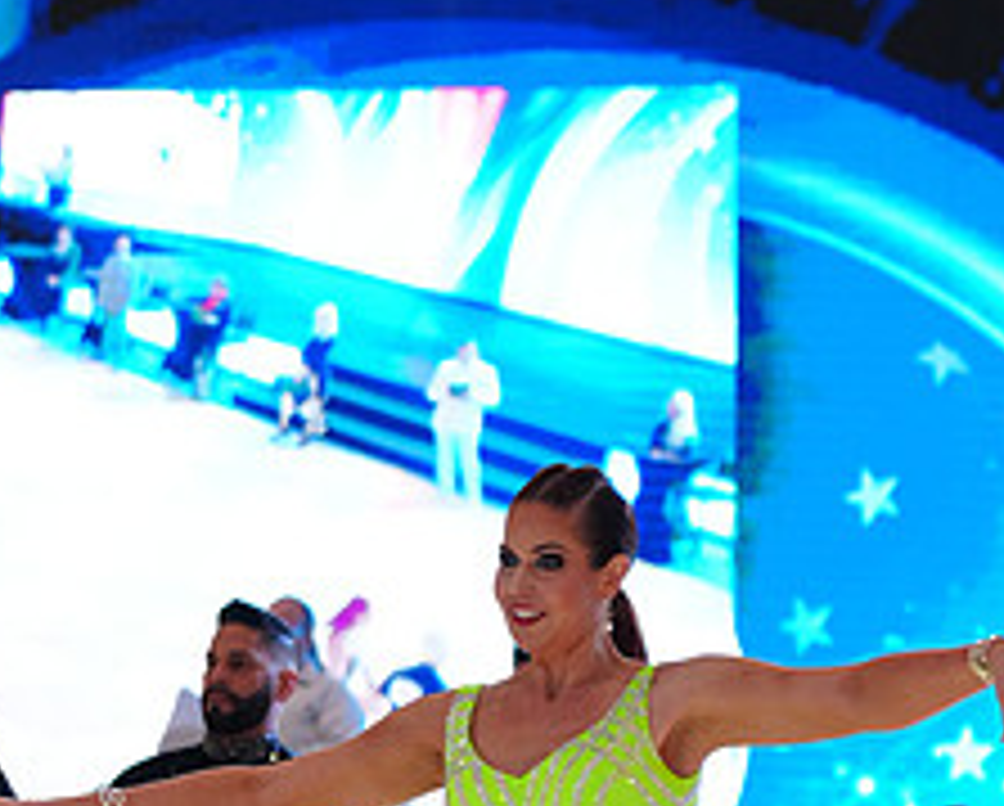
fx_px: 7617
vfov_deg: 6.0
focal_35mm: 256
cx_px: 263
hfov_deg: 7.5
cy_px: 1054
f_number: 4
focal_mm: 105
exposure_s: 1/250
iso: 2000
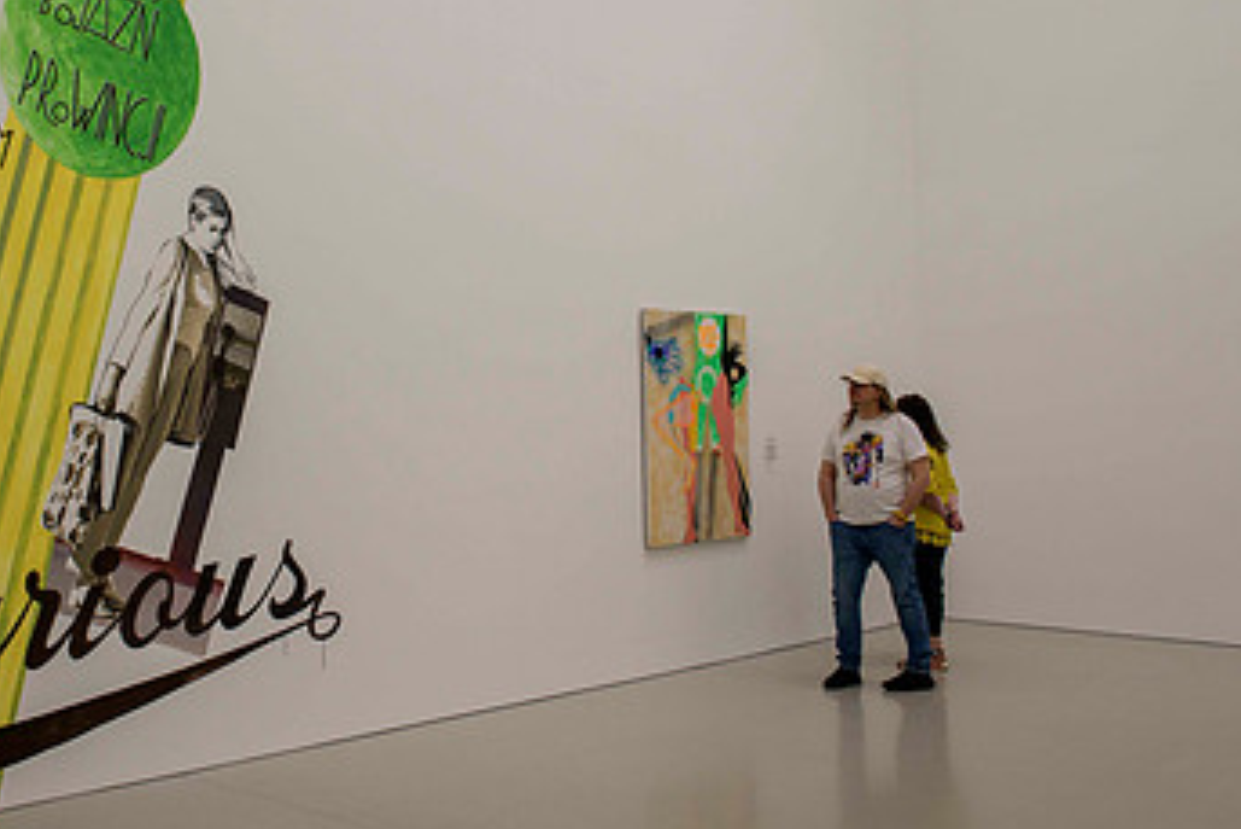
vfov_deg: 30.3
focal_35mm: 44
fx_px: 1517
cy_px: 284
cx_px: 416
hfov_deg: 43.9
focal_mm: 26
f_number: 5
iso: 280
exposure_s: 1/50
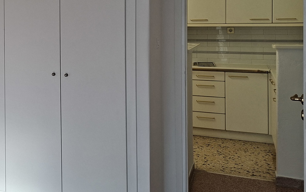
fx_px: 409
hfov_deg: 37.0
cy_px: 24
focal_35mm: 49
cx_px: 4
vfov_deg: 25.6
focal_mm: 5.54
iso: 64
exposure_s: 1/100
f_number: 1.8
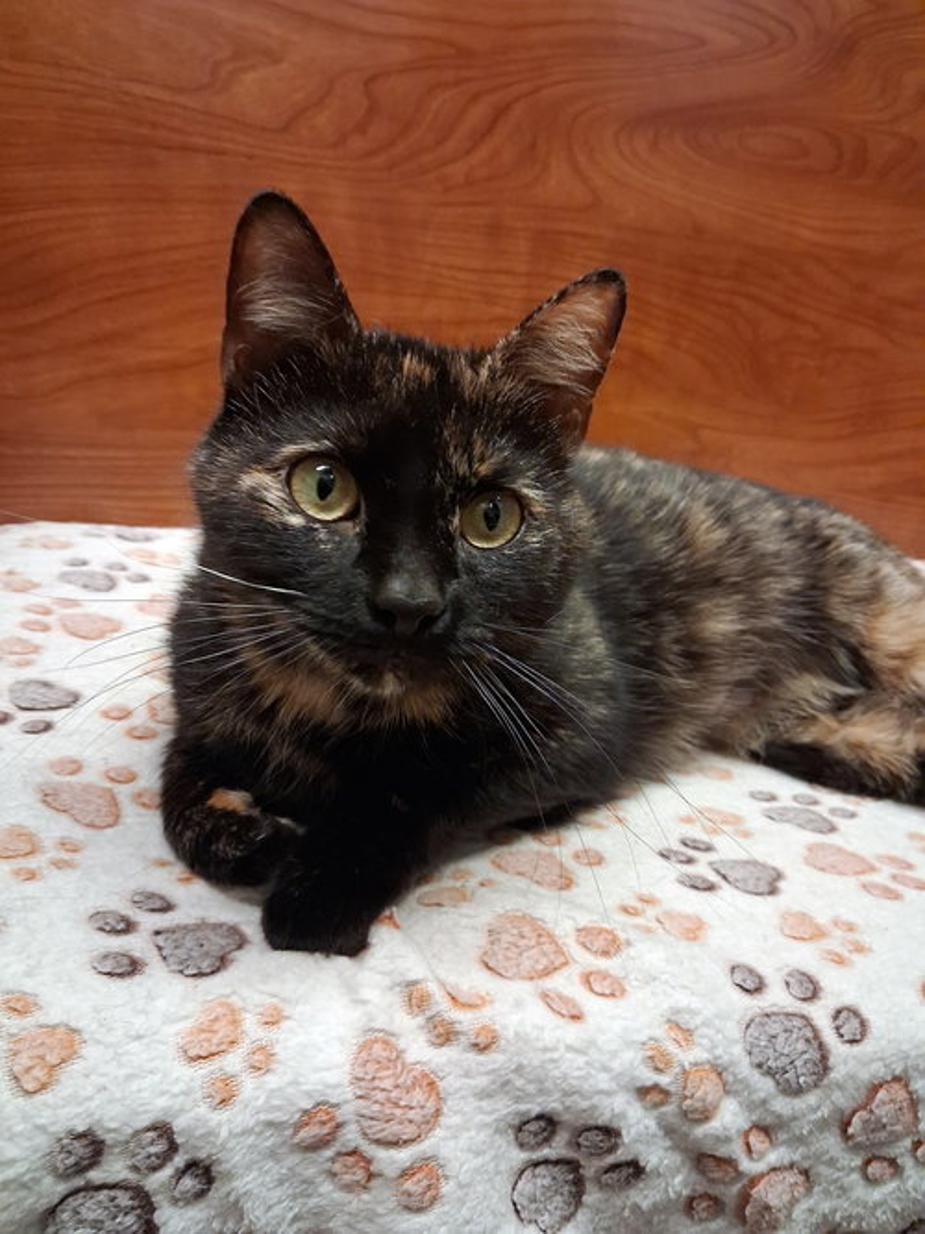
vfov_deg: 65.3
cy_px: 617
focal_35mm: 27
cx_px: 462
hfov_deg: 51.3
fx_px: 962
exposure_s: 1/60
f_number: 1.8
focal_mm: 4
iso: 400
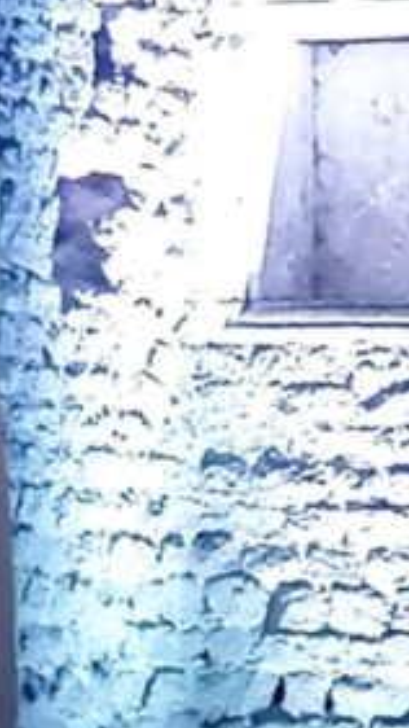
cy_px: -425
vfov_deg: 6.8
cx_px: -417
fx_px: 6056
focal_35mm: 314
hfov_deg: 3.8
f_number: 1.8
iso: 200
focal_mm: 4.75
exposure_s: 1/33.3
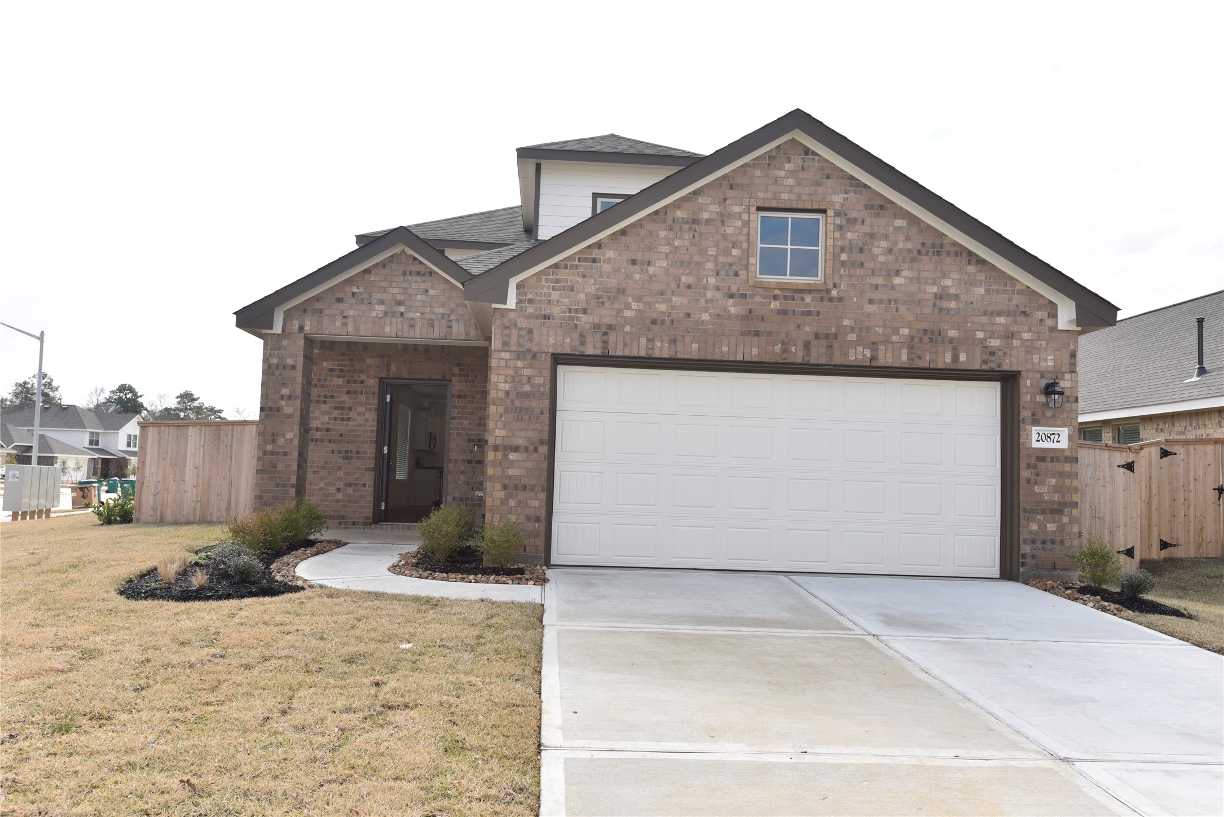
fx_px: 986
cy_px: 408
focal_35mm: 29
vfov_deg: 45.0
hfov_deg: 63.6
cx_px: 612
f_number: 7.1
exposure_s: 1/200
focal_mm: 29
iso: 100
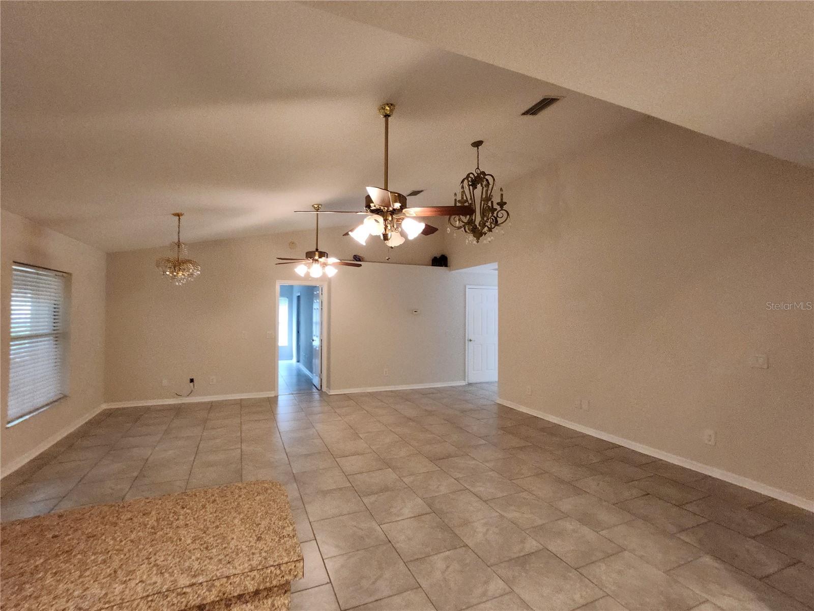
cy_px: 306
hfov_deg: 106.2
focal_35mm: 13
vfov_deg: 89.9
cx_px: 407
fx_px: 306
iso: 320
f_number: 2.2
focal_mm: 1.7
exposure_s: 1/30
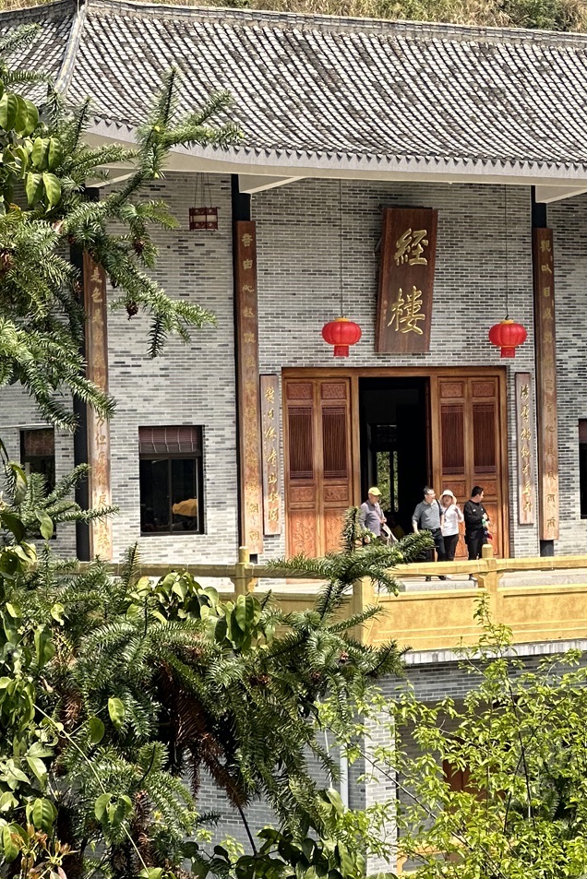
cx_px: 447
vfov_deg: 12.2
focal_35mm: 168
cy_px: 233
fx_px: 4106
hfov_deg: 8.2
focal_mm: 9
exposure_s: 1/385
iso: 32
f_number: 2.8
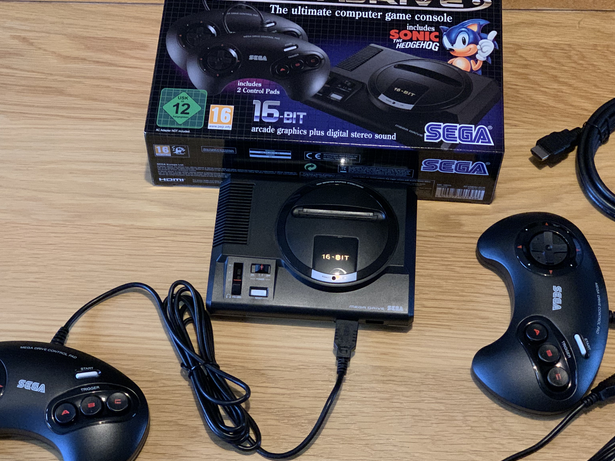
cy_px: 243
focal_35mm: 68
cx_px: 310
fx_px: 1208
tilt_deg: -60.1
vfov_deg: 21.6
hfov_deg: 28.6
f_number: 2.4
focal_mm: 6
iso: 500
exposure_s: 1/56
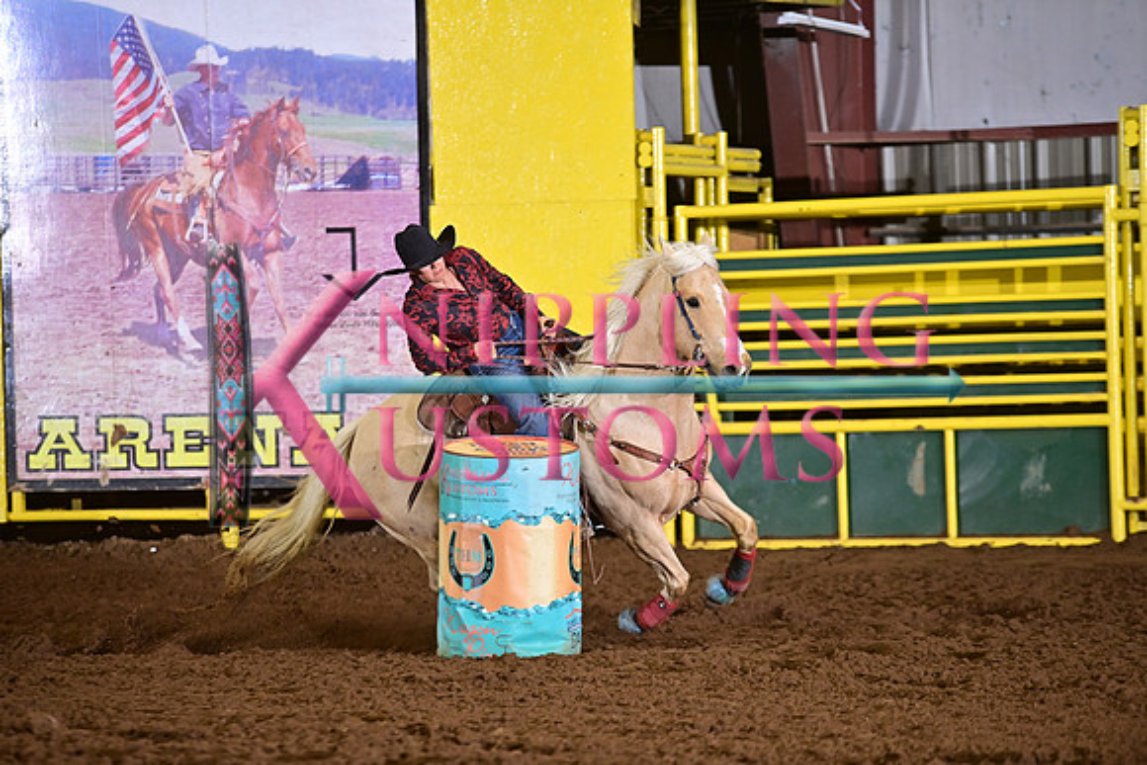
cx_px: 574
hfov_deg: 10.3
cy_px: 382
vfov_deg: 6.9
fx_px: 6373
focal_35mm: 200
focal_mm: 200
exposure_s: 1/200
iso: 1000
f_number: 3.2
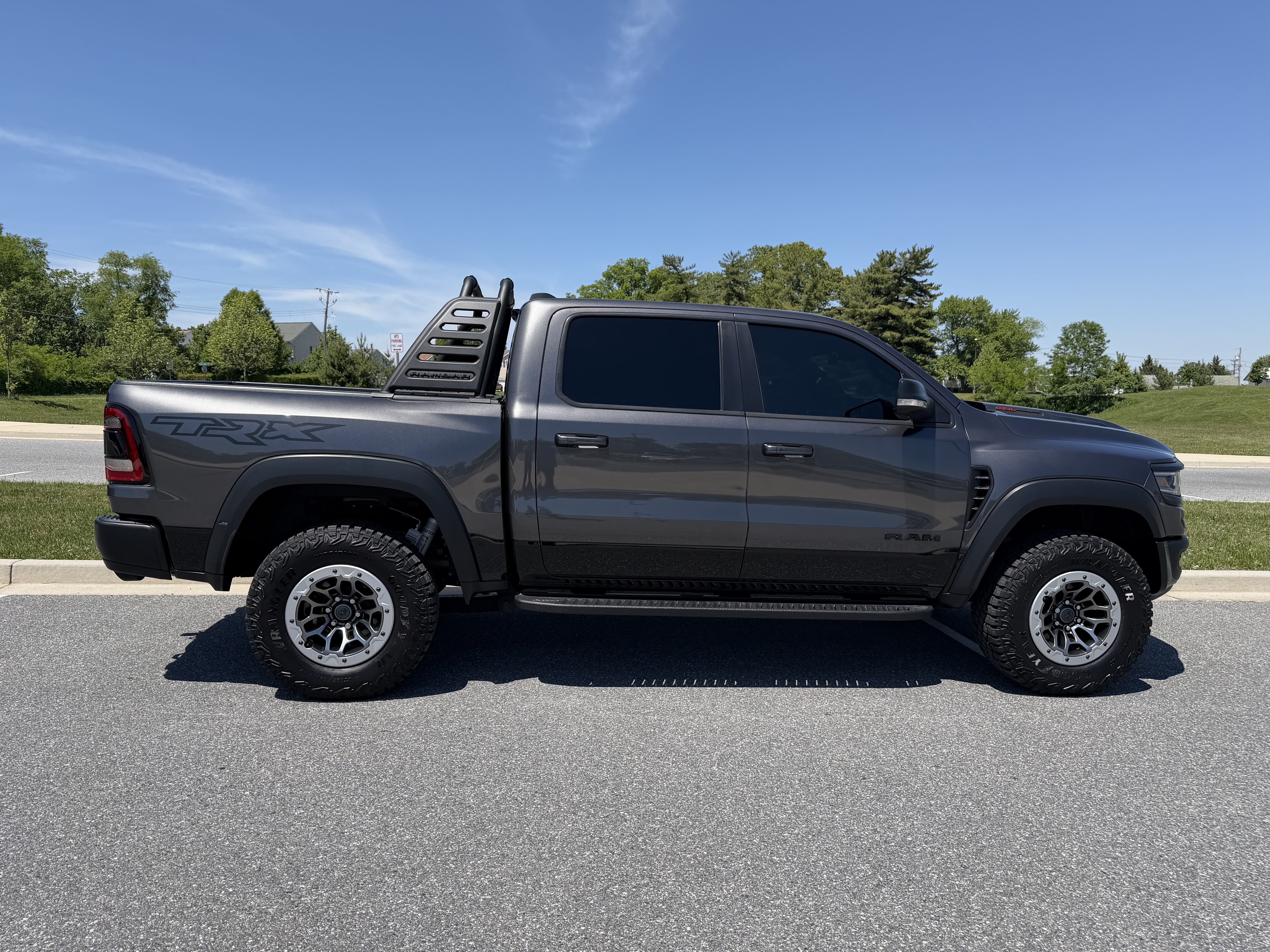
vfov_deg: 54.9
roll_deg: -0.6
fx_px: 917
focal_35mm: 25
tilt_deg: -4.4
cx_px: 612
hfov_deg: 69.4
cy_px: 488
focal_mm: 6.76
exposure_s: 1/4405
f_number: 1.78
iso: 80
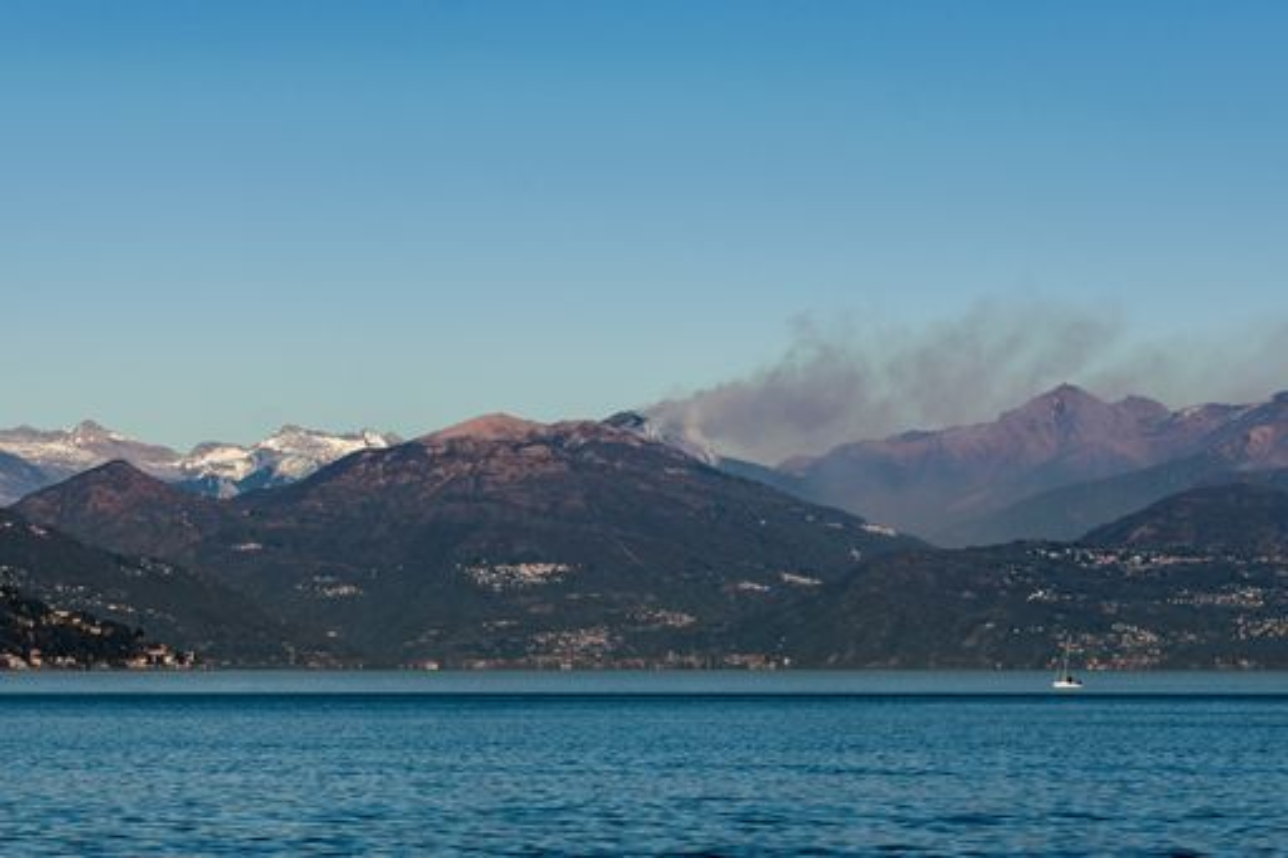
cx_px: 644
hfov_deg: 13.0
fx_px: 5633
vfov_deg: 8.7
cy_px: 429
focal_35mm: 158
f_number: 4.5
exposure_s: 1/1250
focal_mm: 105
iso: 100
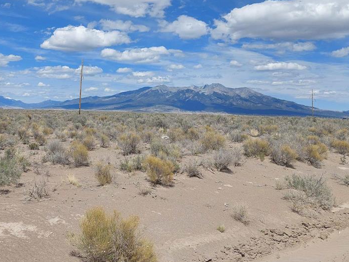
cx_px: 121
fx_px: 353
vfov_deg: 40.2
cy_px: 86
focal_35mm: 35
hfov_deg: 51.8
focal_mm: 5.23
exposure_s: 1/3149
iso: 40
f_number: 1.8
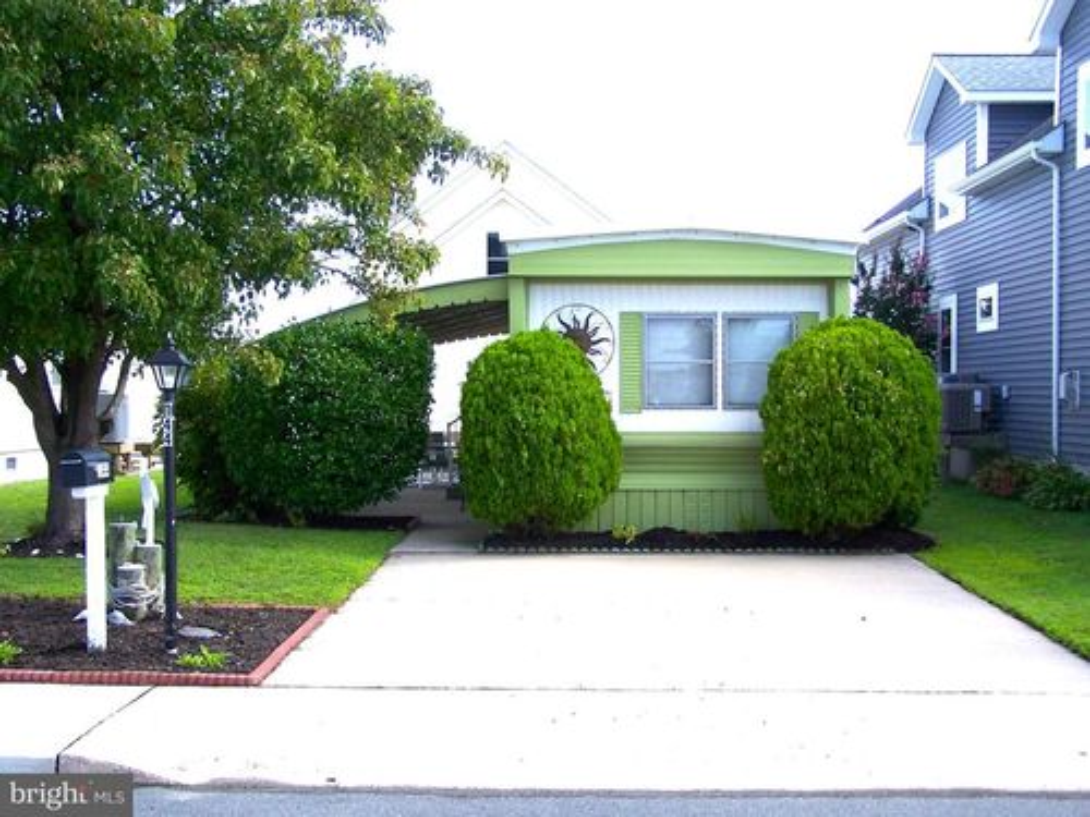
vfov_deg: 33.6
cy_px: 408
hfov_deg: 43.9
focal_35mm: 43
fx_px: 1354
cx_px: 545
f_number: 2.9
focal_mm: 7.1
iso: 80
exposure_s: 1/500
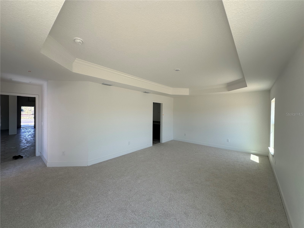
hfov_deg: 102.1
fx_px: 123
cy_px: 114
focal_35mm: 14
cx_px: 152
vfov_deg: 85.7
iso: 40
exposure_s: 1/233
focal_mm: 2.22
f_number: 2.2
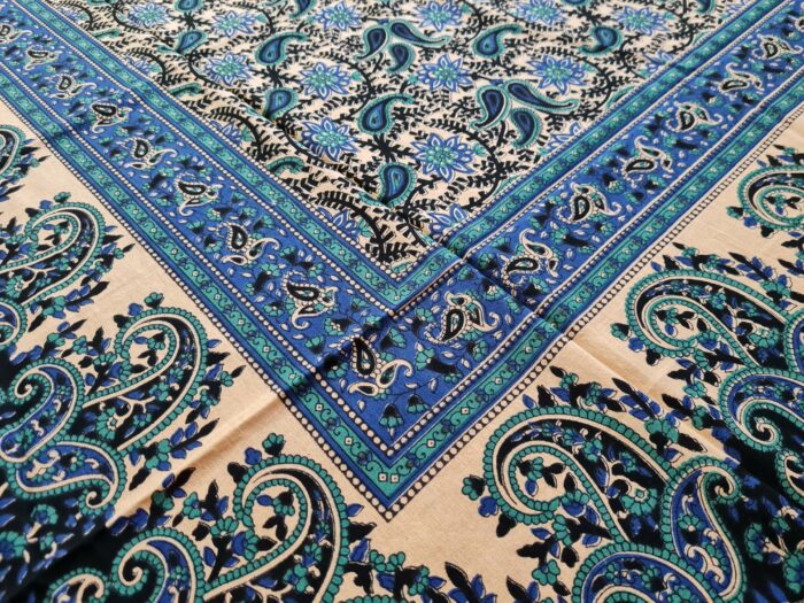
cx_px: 402
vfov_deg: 53.1
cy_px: 302
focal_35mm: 26
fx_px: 604
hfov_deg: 67.3
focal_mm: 5.4
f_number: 1.8
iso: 500
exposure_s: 1/40
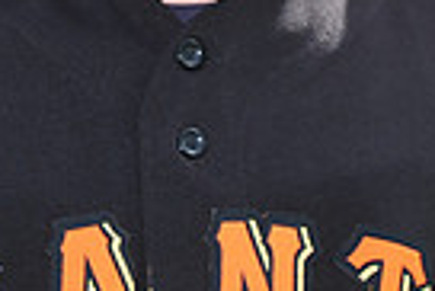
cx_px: 150
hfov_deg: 2.4
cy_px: -182
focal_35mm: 852
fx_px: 10306
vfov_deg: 1.6
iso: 200
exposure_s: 1/500
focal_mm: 200
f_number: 4.5
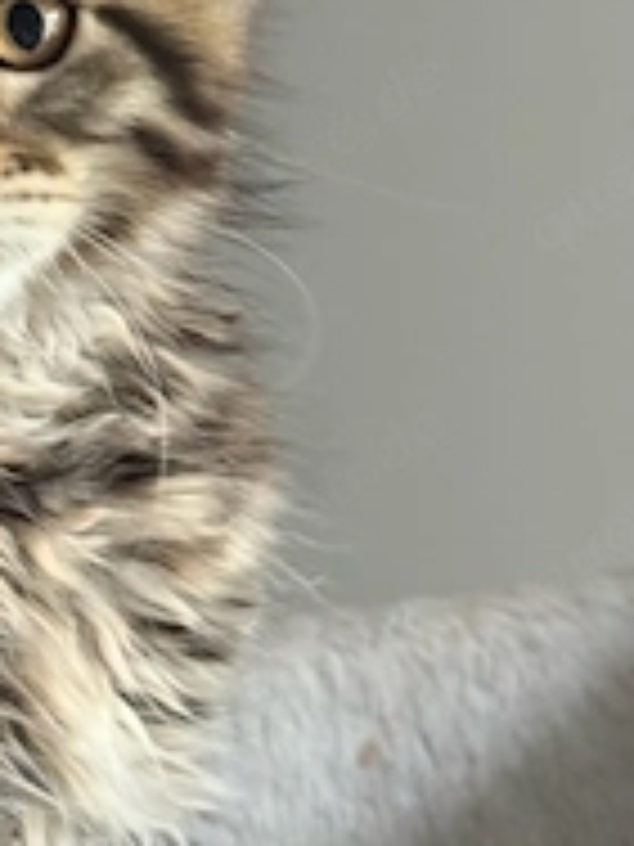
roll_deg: +6.1
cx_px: 67
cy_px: 202
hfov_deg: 14.4
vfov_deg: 19.1
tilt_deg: +10.2
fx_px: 2491
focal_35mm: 102
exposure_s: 1/26
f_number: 1.78
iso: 800
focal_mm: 6.76
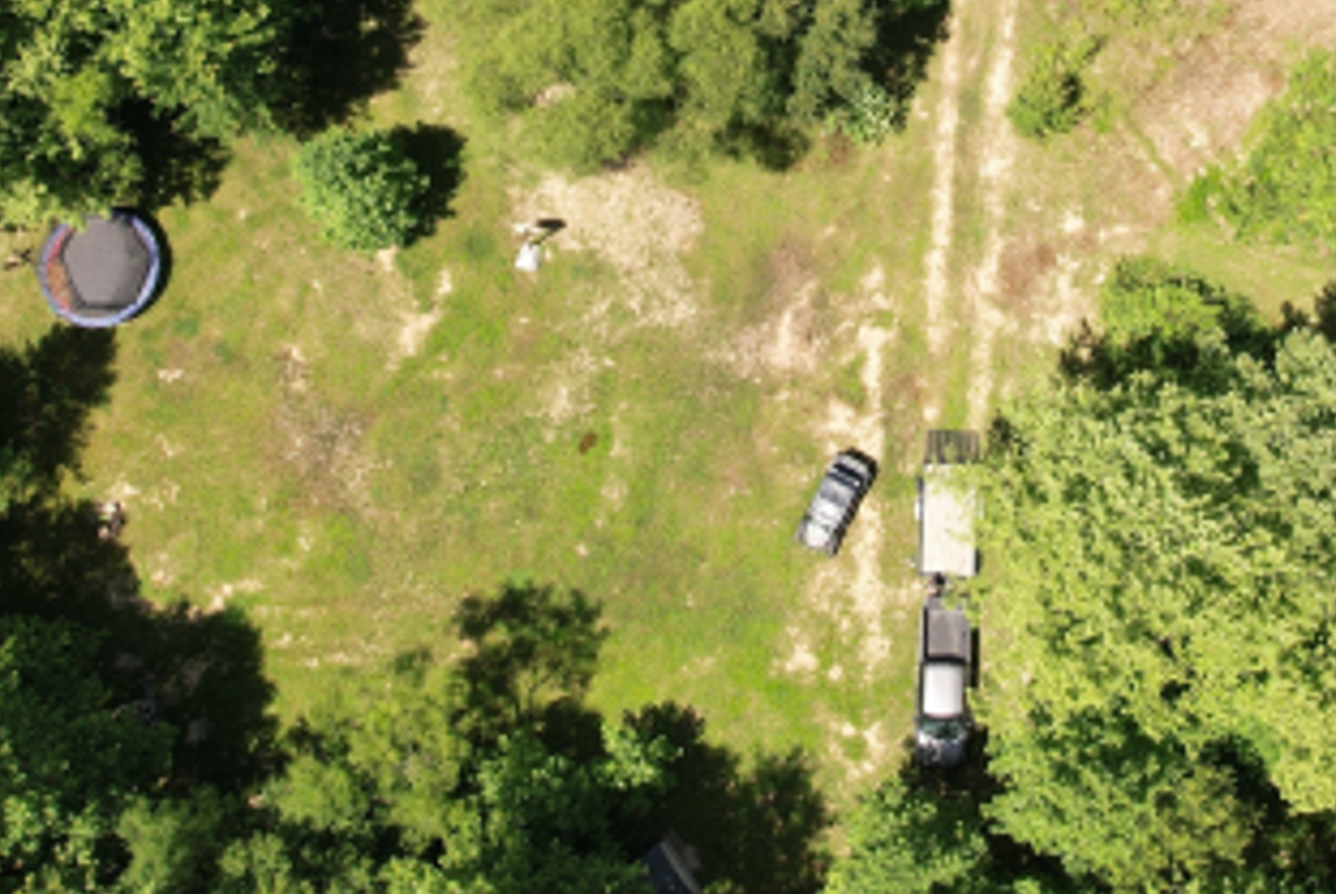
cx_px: 829
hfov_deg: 37.3
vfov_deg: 24.3
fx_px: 1969
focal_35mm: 53
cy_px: -30
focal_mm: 8.38
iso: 110
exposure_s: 1/1000
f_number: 2.8
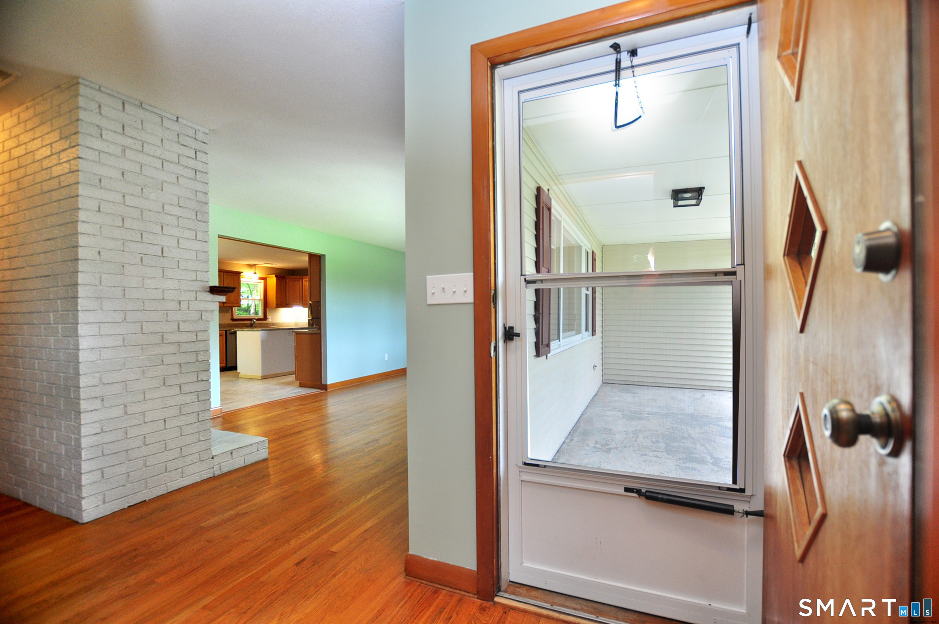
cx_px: 470
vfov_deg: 77.2
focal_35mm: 15
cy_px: 312
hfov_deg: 100.5
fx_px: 391
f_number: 3.5
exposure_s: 1/80
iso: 500
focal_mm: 10
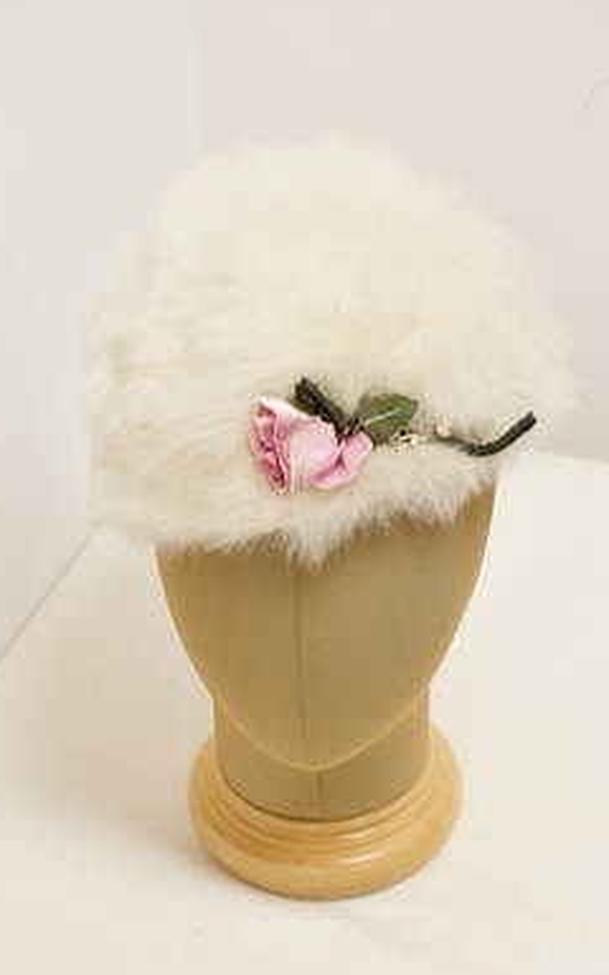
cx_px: 345
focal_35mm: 68
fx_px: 1806
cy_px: 518
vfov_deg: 30.2
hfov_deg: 19.1
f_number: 7.1
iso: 1600
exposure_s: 1/80
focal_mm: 38
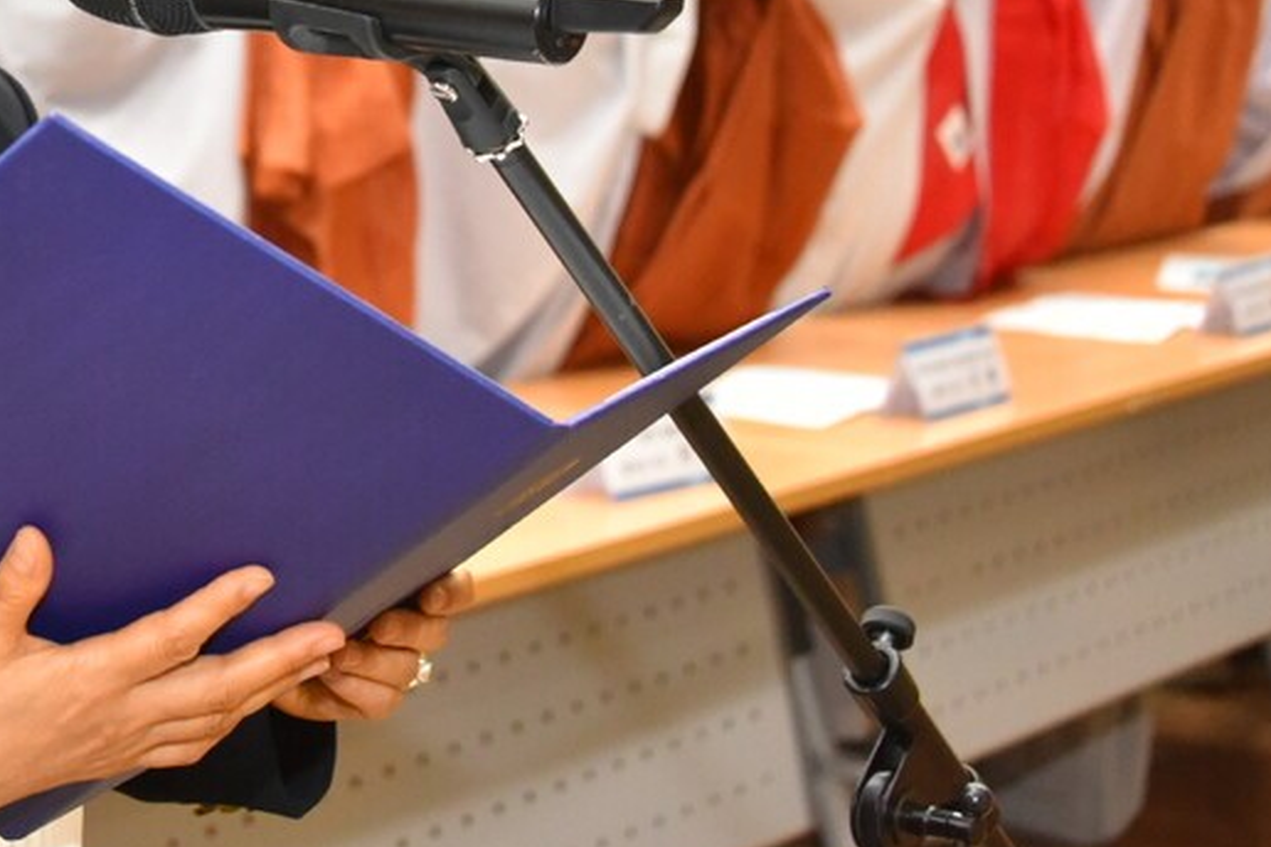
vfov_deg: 11.3
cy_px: -122
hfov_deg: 16.7
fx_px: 4201
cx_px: -131
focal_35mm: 119
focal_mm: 48
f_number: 4.5
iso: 5000
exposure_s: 1/250
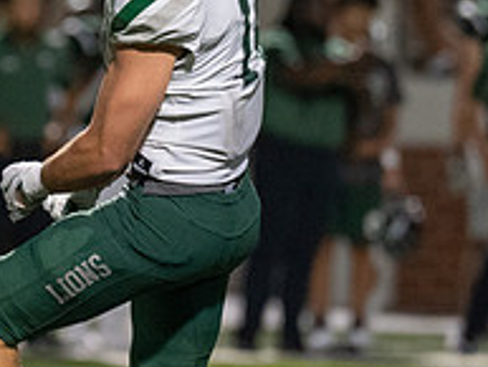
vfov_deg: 1.8
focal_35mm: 831
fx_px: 11722
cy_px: 110
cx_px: 114
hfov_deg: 2.4
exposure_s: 1/1000
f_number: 2.8
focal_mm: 200
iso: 4000
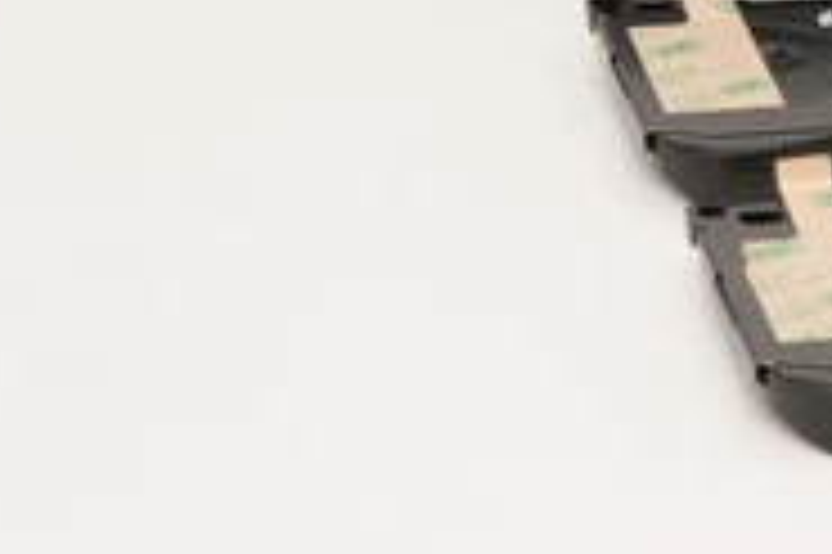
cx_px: 1277
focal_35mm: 268
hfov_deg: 7.6
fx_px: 6179
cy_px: -153
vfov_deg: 5.1
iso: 100
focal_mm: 55
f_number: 11
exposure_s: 1/200
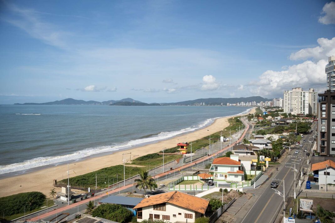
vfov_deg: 41.6
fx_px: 294
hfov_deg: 59.3
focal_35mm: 32
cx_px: 168
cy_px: 112
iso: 50
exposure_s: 1/800
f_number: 2.8
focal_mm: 31.6
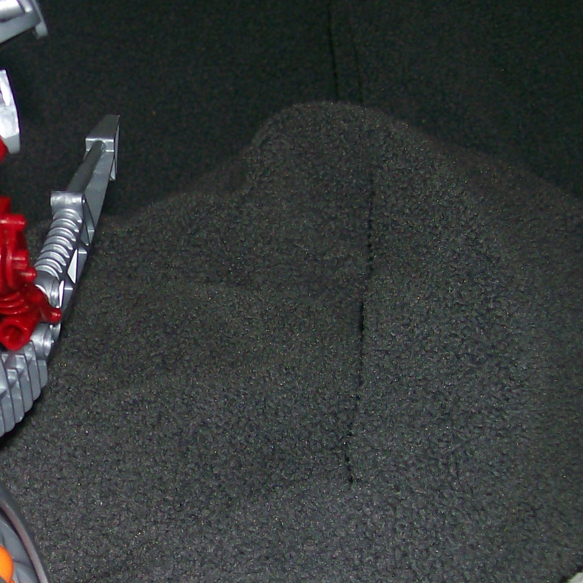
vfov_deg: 20.6
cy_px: 377
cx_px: -117
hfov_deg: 19.4
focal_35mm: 84
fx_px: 1601
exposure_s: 1/64
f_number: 2.7
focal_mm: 6
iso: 80
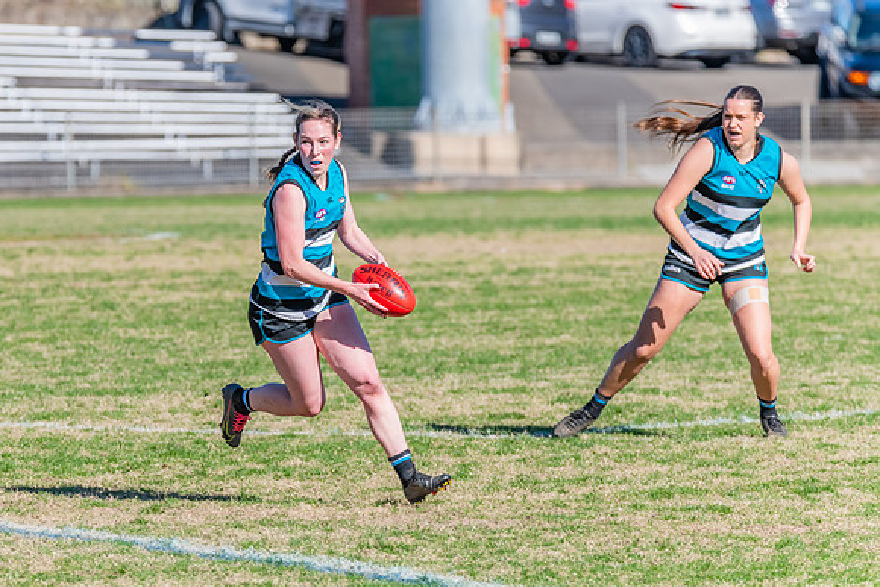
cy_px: 240
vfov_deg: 2.8
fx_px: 12106
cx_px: 337
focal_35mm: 495
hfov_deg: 4.2
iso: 800
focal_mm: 400
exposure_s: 1/1600
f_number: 9
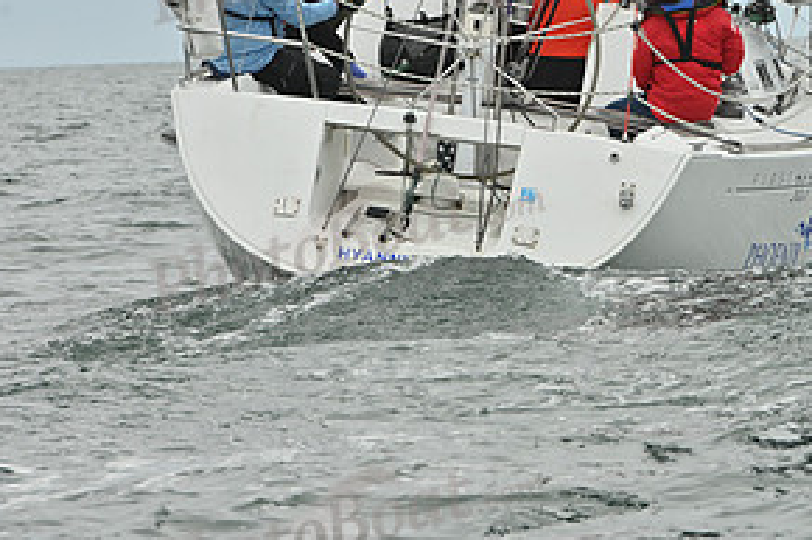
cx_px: 692
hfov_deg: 5.2
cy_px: 57
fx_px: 9017
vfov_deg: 3.4
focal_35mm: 400
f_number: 10
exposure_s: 1/1000
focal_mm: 200
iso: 320
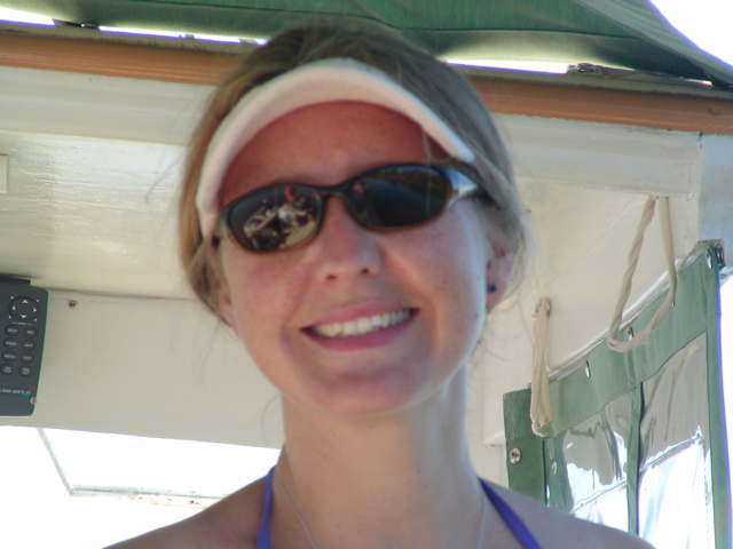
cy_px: 274
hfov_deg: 10.5
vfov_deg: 7.9
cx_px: 366
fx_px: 3981
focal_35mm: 188
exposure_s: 1/258
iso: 50
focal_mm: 28.7
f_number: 3.9
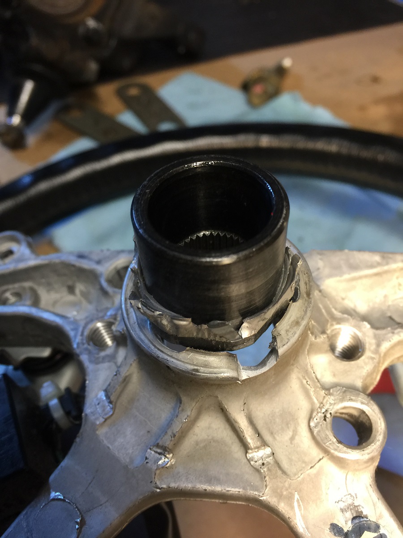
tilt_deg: -46.6
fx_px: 450
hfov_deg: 48.2
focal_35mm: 29
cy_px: 269
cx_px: 202
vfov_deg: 61.7
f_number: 2.2
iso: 50
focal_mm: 4.15
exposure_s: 1/15
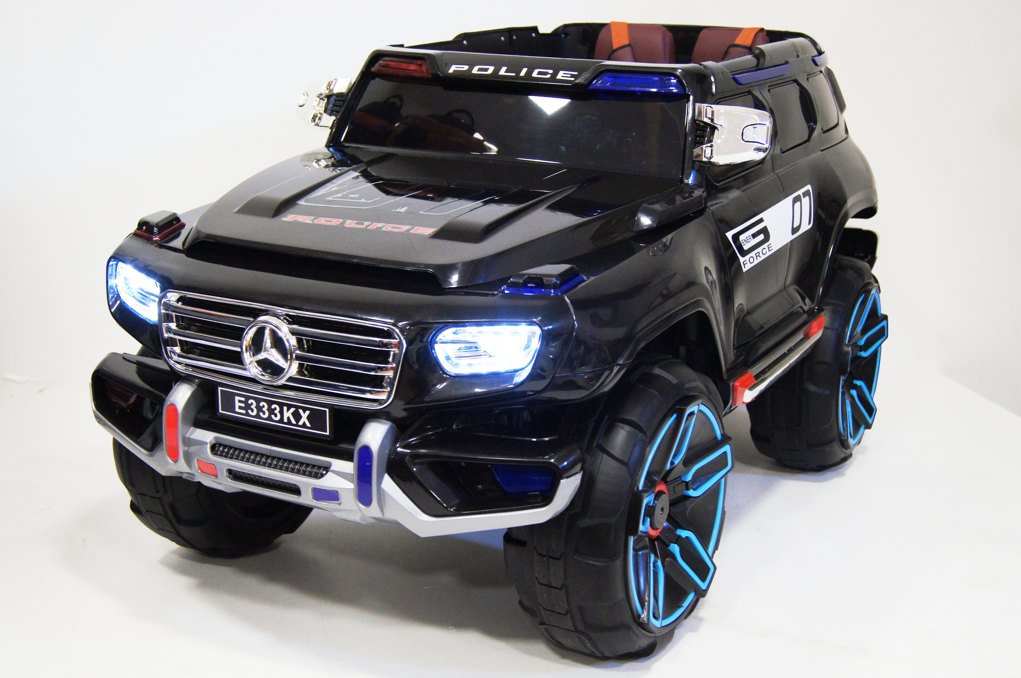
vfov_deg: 29.8
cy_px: 339
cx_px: 510
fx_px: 1275
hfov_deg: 43.6
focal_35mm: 45
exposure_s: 1/50
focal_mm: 30
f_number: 4.5
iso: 1250
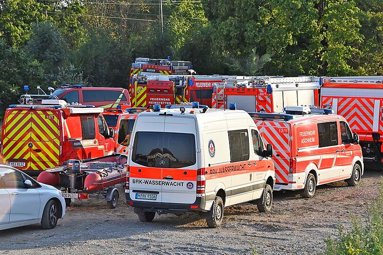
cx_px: 192
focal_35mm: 122
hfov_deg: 16.8
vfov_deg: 11.2
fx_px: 1298
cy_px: 128
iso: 1000
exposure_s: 1/1000
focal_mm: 122
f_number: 9
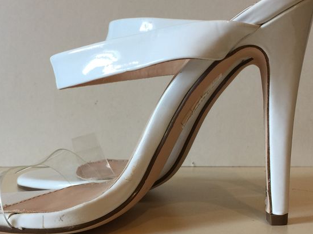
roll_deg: -1.6
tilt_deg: -4.4
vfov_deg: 27.5
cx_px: 166
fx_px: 479
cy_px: 132
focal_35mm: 53
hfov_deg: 36.2
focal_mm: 4.15
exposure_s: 1/17
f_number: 2.2
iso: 40
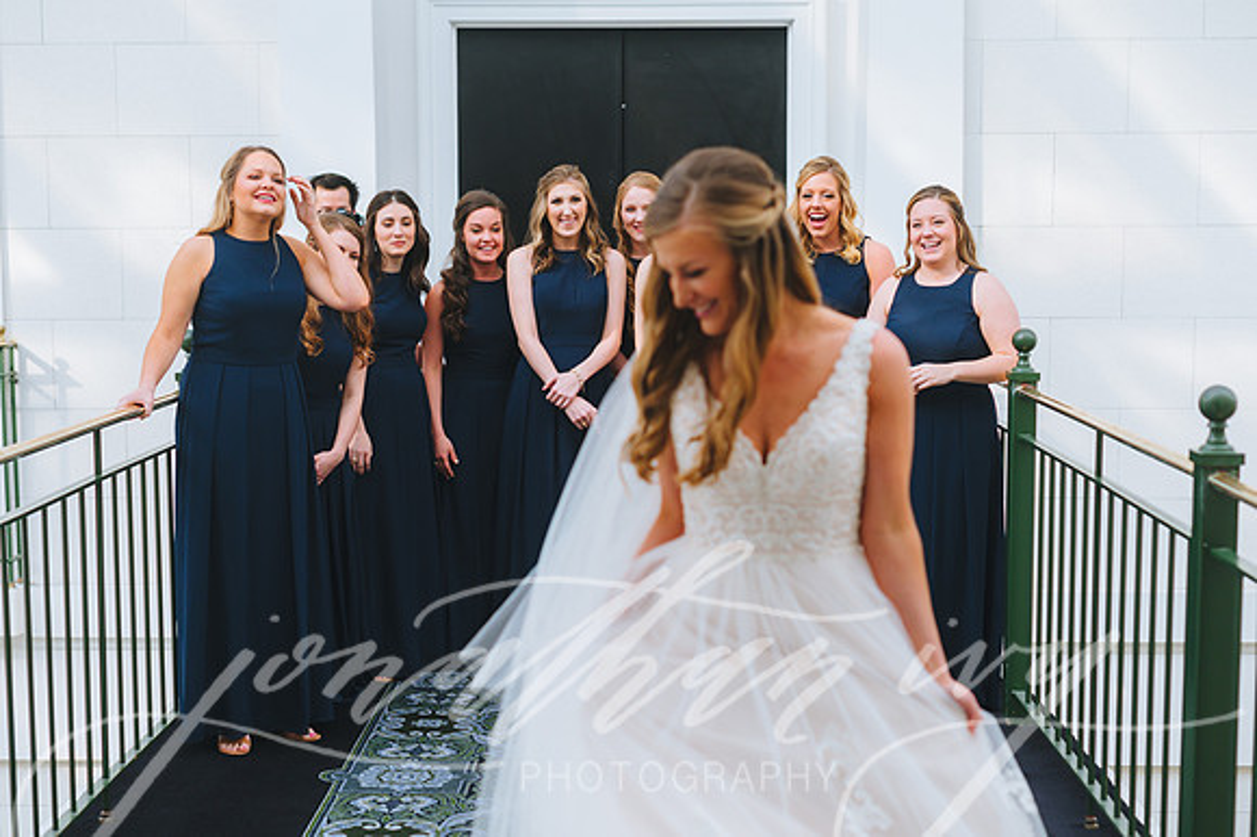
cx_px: 594
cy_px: 440
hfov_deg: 37.3
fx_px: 1860
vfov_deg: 25.3
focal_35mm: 53
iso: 250
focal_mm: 50
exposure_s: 1/400
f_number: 3.5
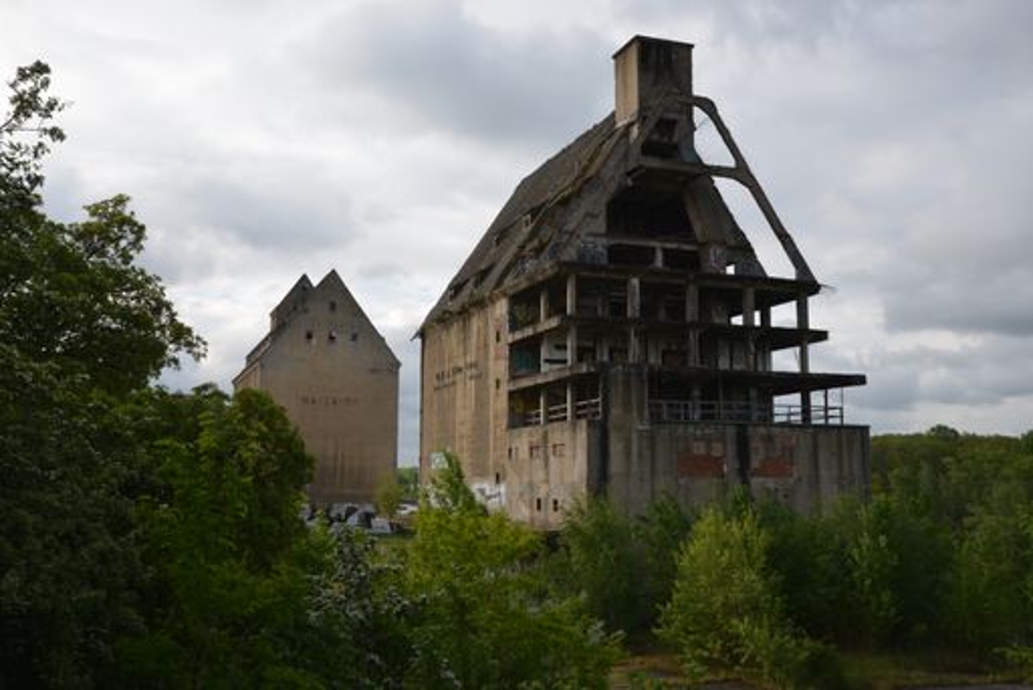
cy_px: 345
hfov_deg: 54.4
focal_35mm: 35
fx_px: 1005
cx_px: 516
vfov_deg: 37.9
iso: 400
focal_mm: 35
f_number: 18
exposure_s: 1/160
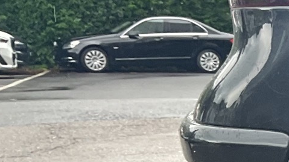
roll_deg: +0.2
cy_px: 317
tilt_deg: -14.0
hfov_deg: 13.5
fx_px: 1019
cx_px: 601
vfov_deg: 8.6
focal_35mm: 133
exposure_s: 1/100
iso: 25
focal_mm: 3
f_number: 1.8
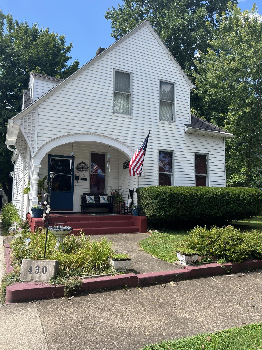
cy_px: 175
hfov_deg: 53.1
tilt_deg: +7.0
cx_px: 131
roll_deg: +0.0
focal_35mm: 26
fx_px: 262
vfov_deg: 67.3
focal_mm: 5.7
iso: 50
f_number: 1.5
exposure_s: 1/1575
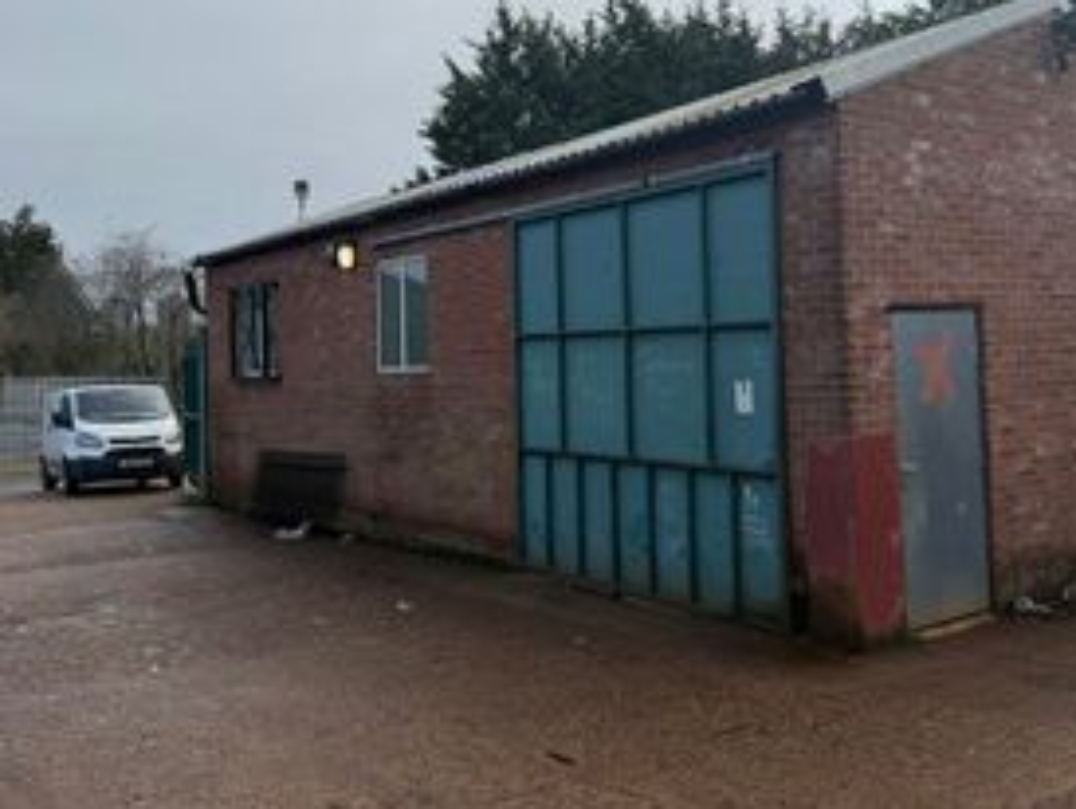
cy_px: 306
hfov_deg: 52.3
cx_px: 628
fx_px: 1089
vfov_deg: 40.5
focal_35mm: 35
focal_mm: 6.76
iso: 100
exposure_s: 1/1949
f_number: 1.78
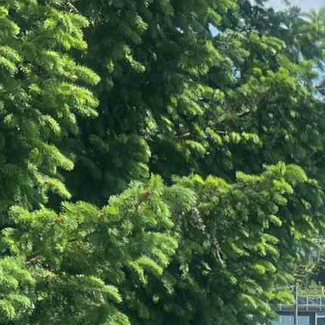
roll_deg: -1.5
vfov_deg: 10.1
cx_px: 632
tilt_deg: +0.7
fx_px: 1731
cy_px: 584
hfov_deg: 10.0
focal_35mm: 163
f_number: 1.5
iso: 50
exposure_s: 1/1901
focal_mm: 5.7
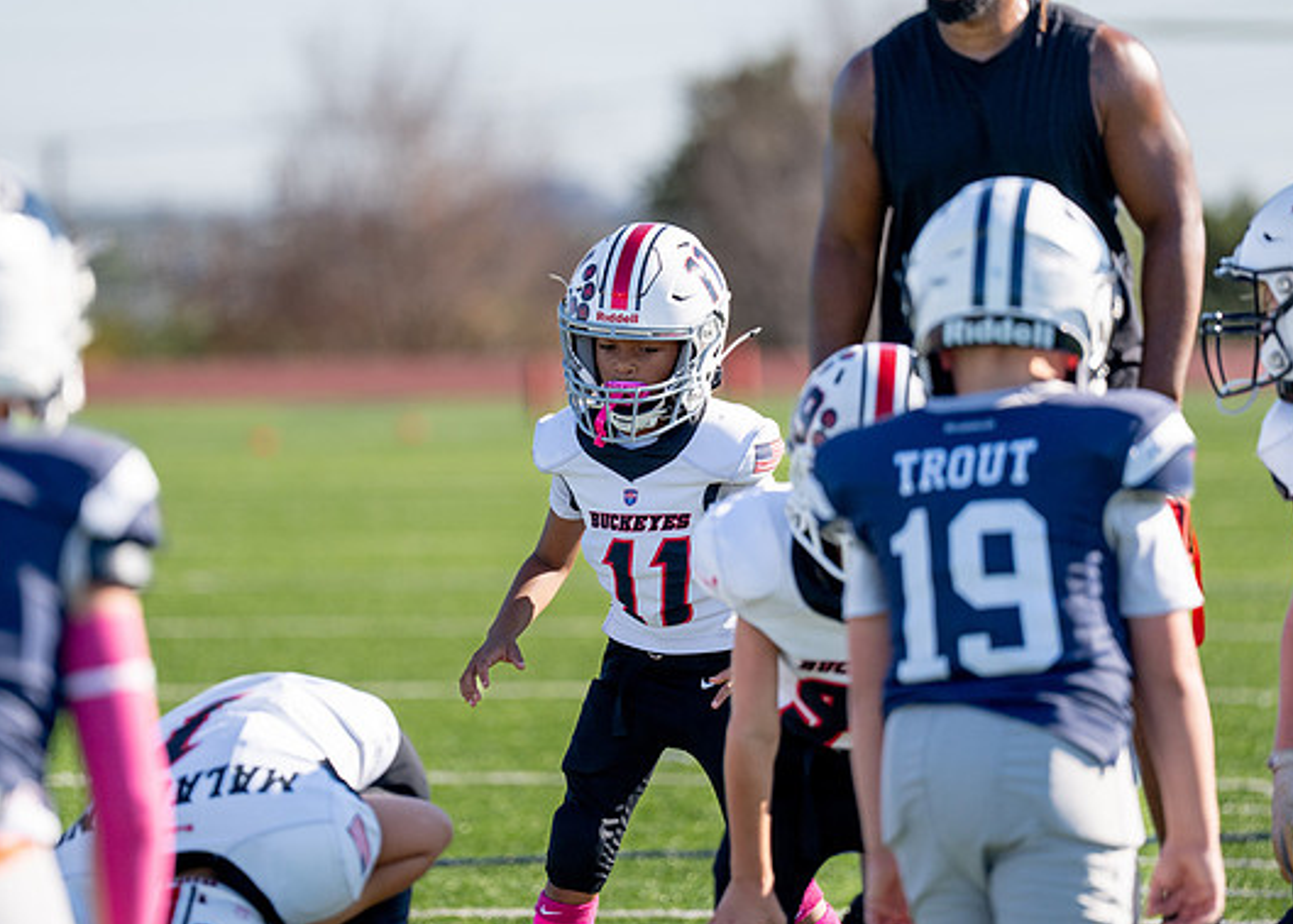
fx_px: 10026
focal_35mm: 273
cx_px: 553
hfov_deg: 7.4
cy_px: 412
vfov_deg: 5.3
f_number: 2.8
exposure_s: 1/4000
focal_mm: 200
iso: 320
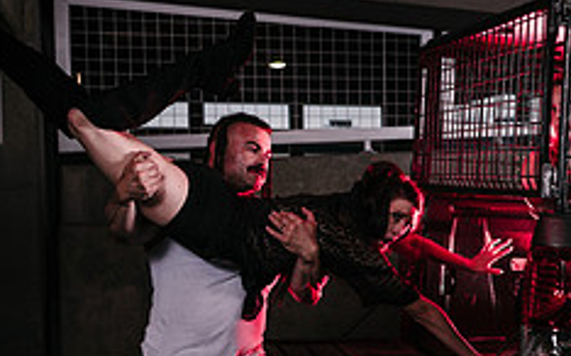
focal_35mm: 86
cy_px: 274
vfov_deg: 15.1
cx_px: 617
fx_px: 1338
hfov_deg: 22.8
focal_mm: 34
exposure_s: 1/160
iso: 64
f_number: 3.2
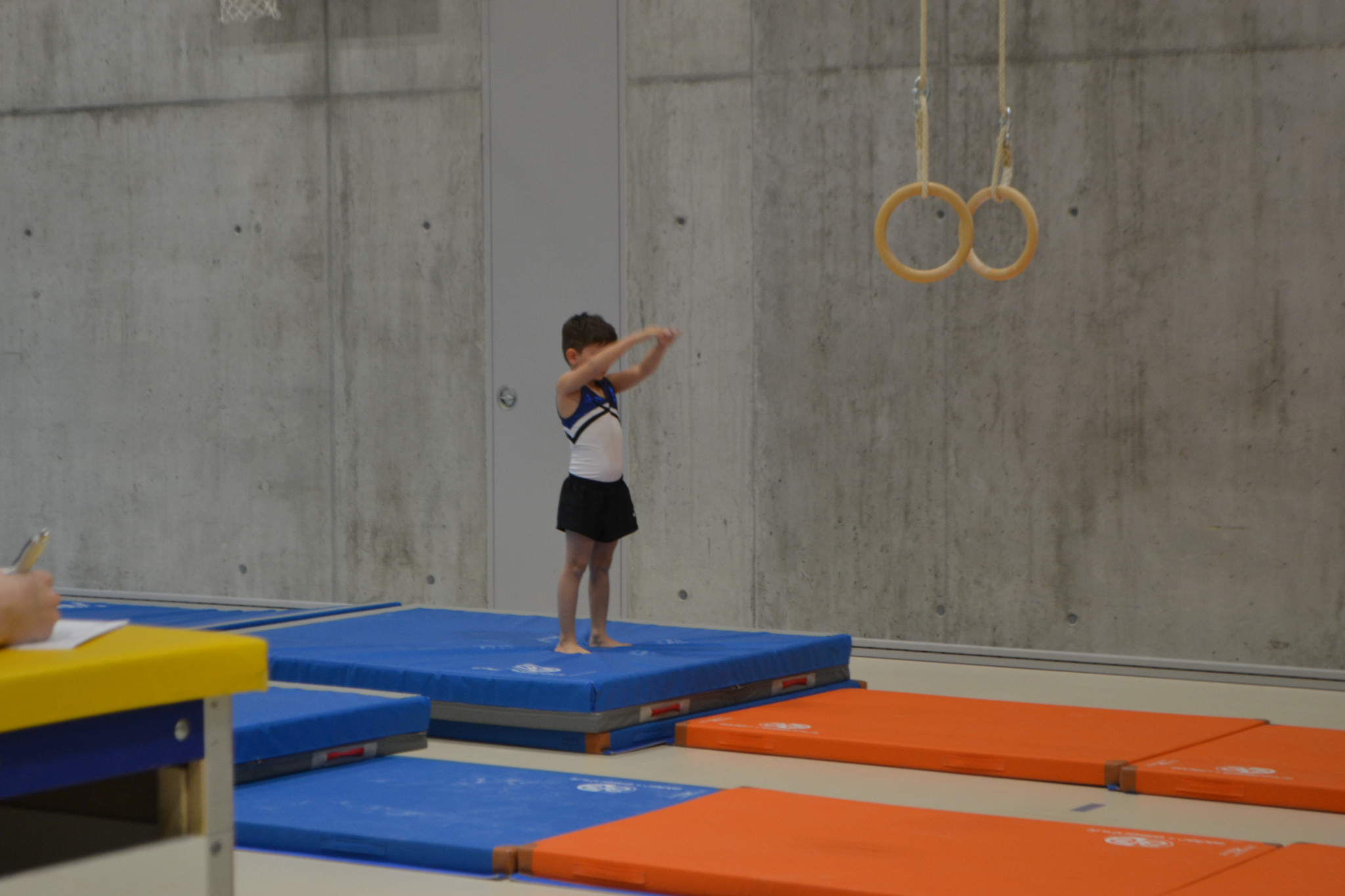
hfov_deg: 24.6
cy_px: 448
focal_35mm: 82
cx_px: 672
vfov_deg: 16.6
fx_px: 3082
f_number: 5.6
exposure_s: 1/60
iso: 720
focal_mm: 55
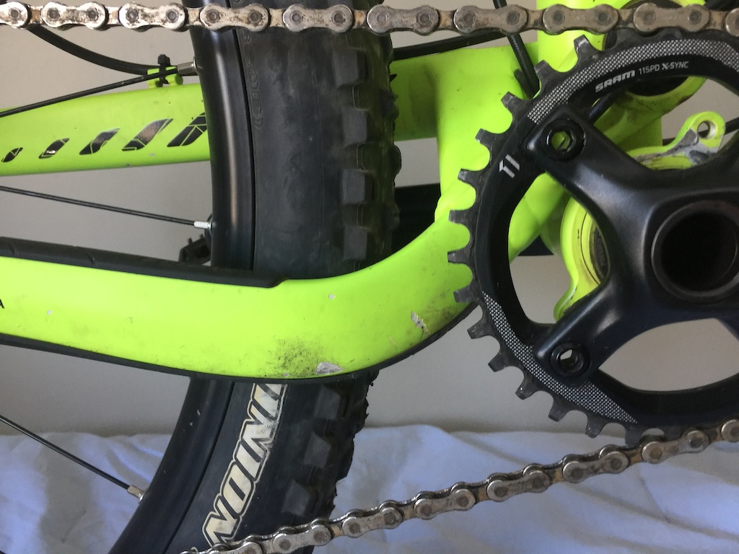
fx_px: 619
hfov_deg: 61.7
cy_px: 277
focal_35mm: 29
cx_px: 370
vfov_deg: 48.2
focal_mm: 4.15
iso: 50
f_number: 2.2
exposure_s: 1/15
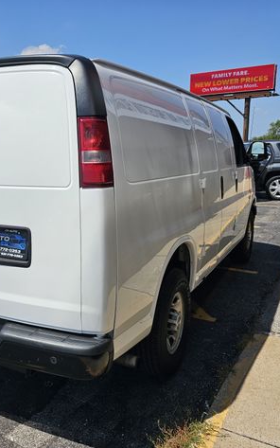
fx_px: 403
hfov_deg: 37.2
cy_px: 222
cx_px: 61
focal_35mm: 33
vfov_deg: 58.1
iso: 10
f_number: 1.7
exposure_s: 1/1554
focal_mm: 6.3
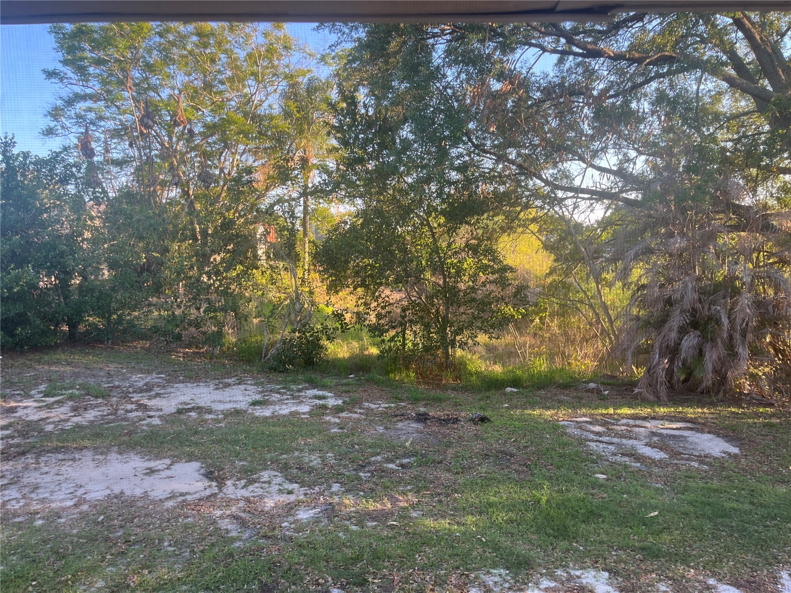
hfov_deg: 67.3
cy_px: 296
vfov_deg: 53.1
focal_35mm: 26
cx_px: 396
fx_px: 594
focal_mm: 5.1
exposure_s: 1/122
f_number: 1.6
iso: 40
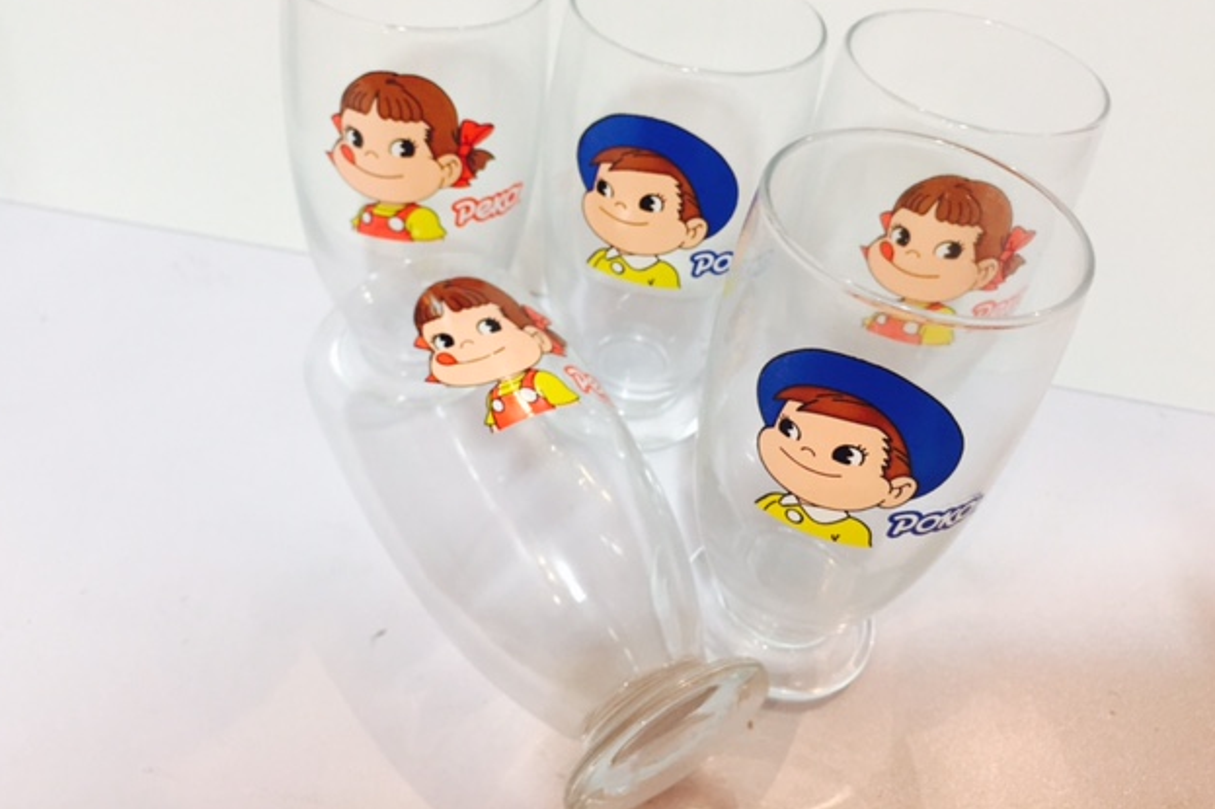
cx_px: 599
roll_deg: -10.9
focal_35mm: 31
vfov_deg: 42.2
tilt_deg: -37.2
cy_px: 345
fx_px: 1046
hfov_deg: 60.3
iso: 64
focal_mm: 4.15
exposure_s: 1/33
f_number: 2.2
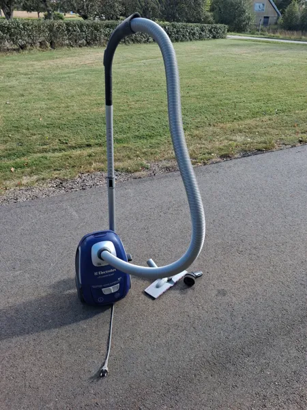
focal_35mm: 27
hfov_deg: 51.4
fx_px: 319
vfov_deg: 65.3
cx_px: 154
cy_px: 205
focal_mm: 4
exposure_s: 1/104
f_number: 1.8
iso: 25
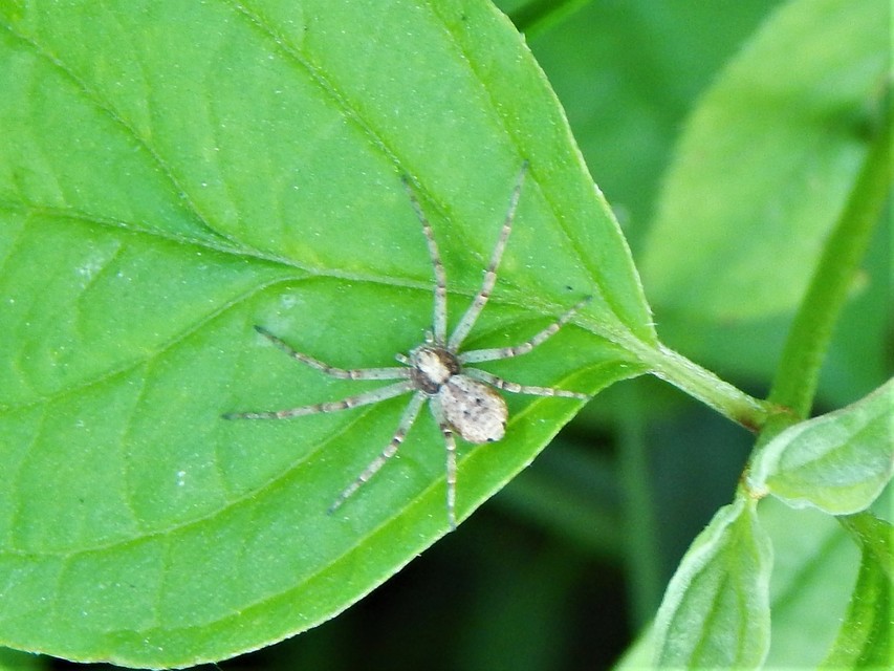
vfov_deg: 14.2
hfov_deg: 18.9
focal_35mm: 104
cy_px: 336
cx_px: 447
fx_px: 2686
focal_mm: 18.7
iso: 180
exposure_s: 1/30
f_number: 4.5
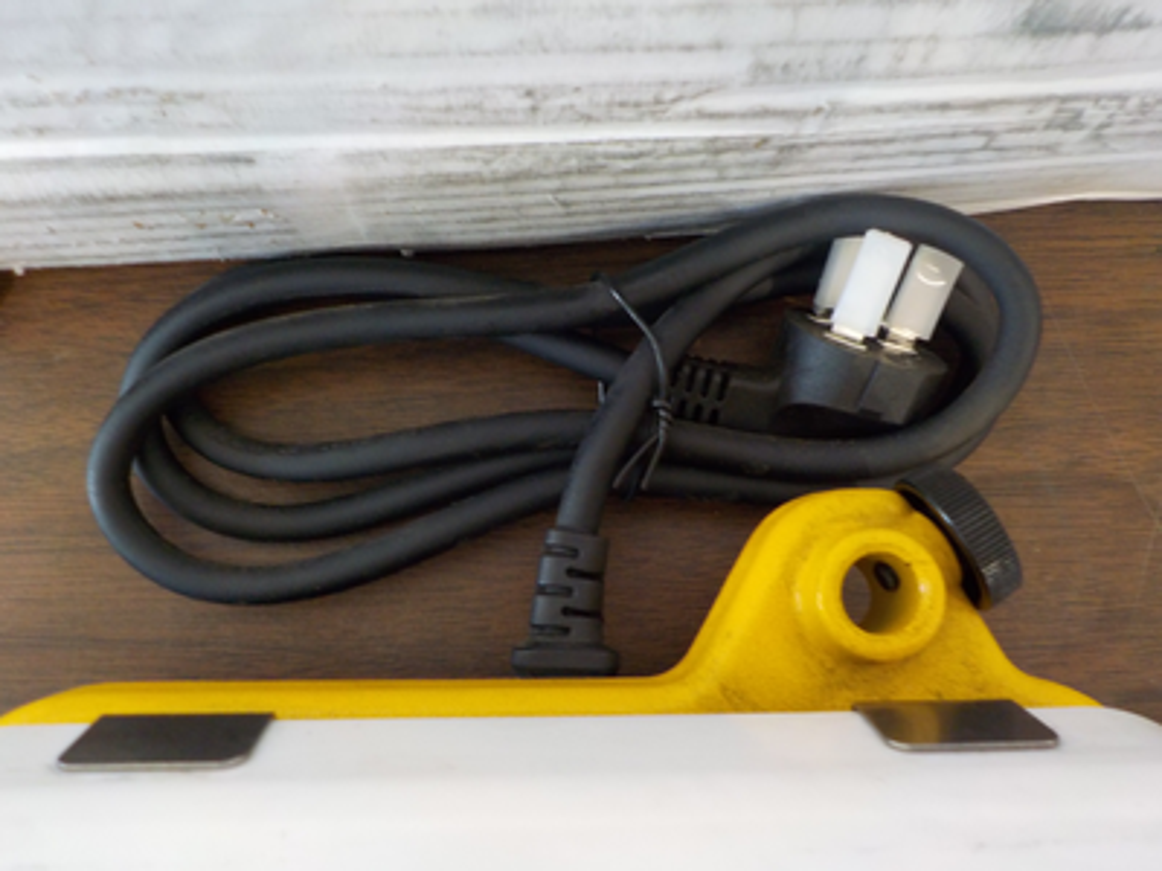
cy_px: 436
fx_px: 1007
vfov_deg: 46.8
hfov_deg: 60.0
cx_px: 581
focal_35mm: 30
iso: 250
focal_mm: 4.1
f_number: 3.3
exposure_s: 1/30
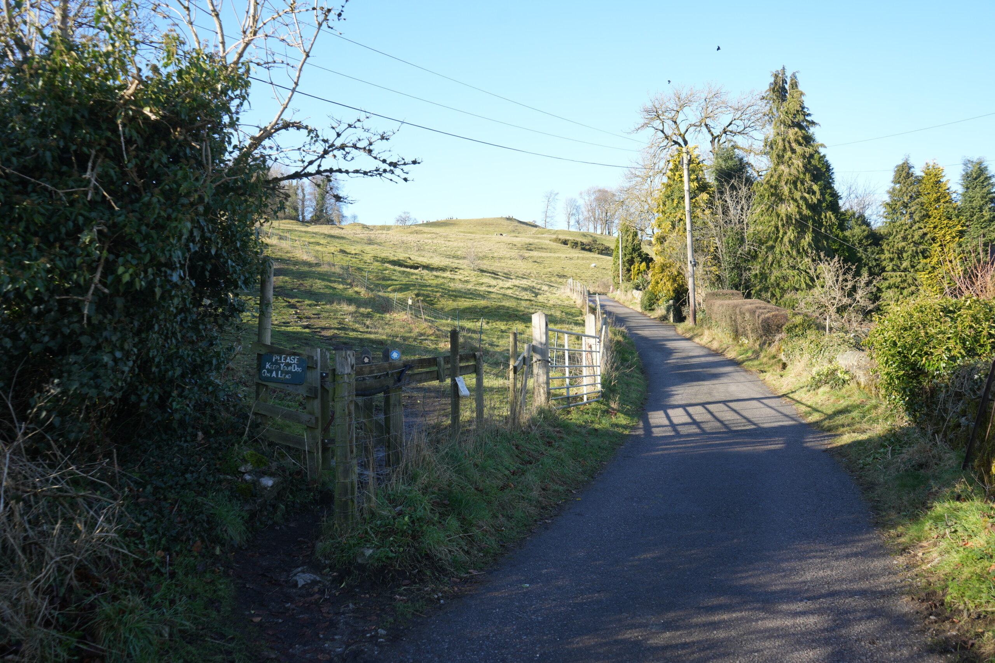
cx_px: 498
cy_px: 332
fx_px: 774
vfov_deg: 46.4
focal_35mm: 28
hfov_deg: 65.5
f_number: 5.6
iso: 100
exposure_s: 1/125
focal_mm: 28
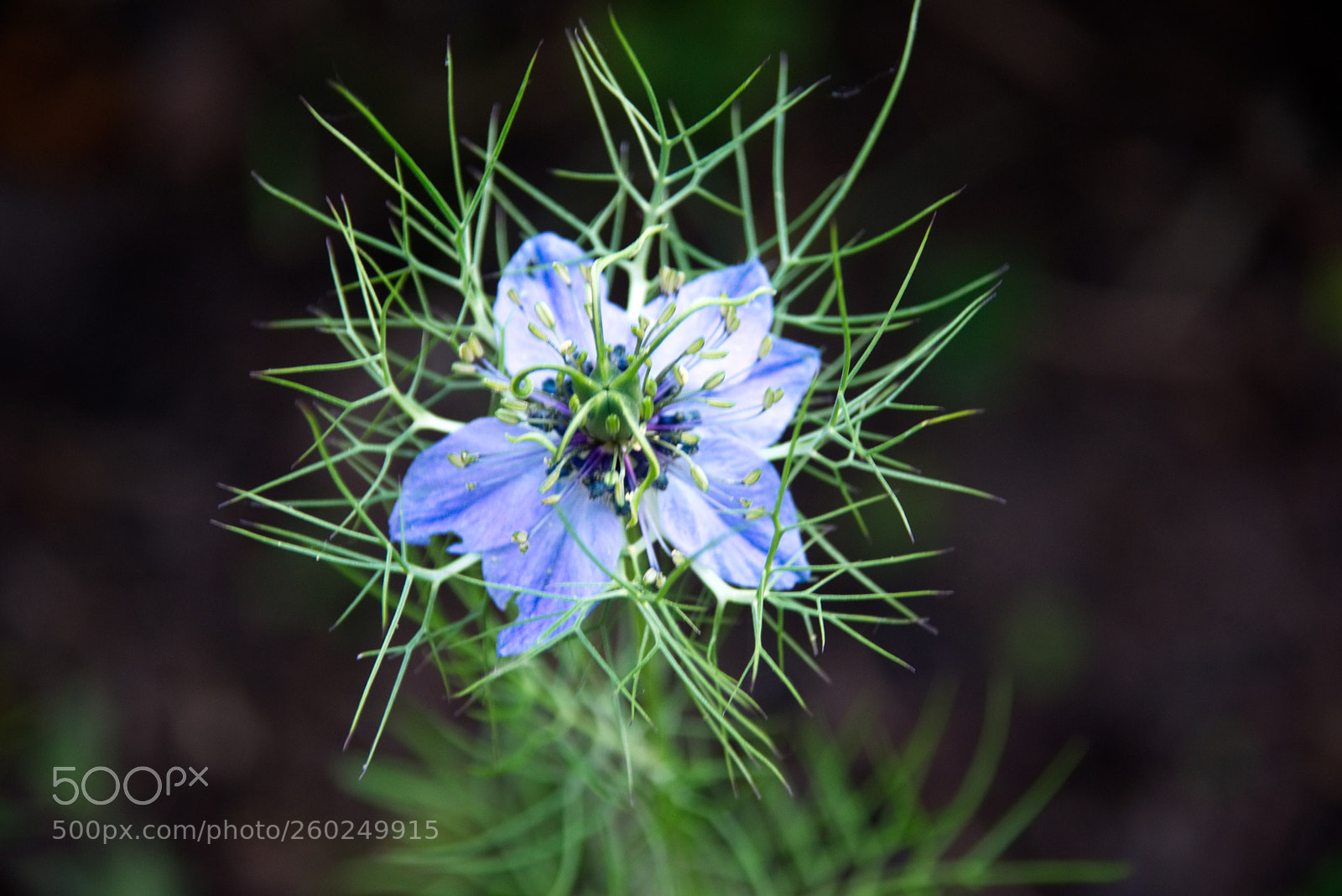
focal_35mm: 180
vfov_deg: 7.6
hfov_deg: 11.4
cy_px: 448
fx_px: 6714
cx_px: 671
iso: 250
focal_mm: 120
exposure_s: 1/25
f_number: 5.6
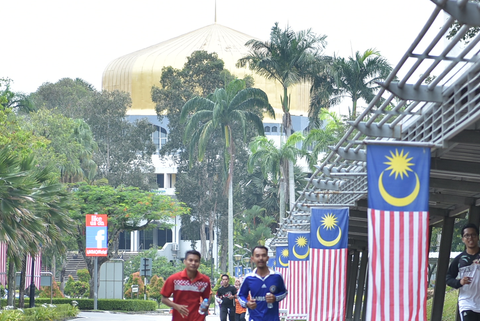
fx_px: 2909
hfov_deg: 9.4
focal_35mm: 218
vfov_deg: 6.3
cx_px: 268
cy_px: 244
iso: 160
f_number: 2.8
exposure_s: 1/320
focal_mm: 70
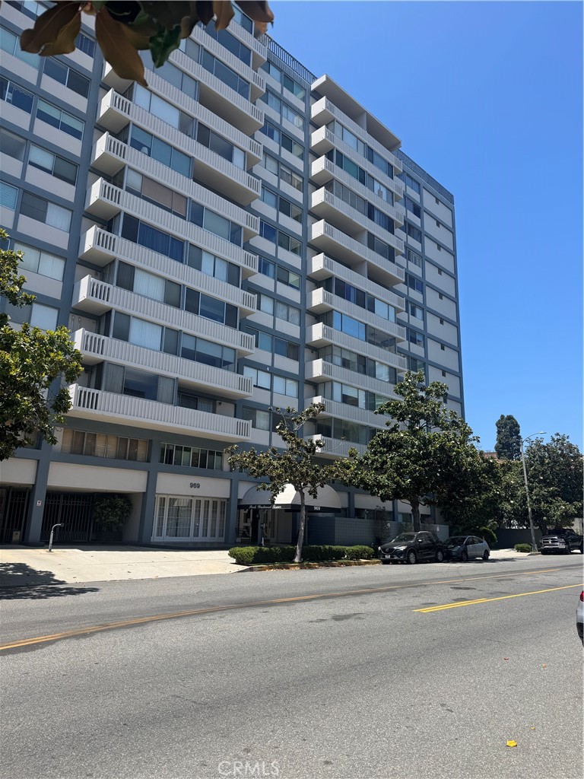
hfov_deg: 56.8
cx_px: 292
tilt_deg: +14.8
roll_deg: -0.7
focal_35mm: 24
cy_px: 390
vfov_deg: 71.6
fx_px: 540
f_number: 1.78
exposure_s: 1/3096
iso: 80
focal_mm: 6.76
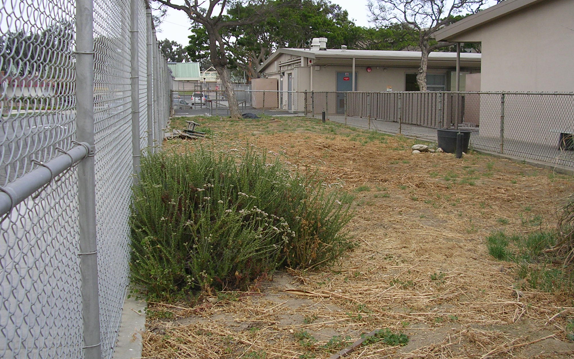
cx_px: 290
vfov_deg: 31.2
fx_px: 641
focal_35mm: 41
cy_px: 163
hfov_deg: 48.2
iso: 50
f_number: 2.8
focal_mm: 5.8
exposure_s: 1/440
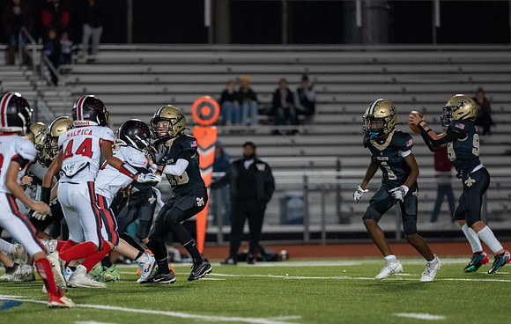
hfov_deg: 8.0
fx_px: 3667
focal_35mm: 262
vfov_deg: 5.1
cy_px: 218
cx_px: 214
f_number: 2.8
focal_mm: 200
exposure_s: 1/1250
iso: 6400
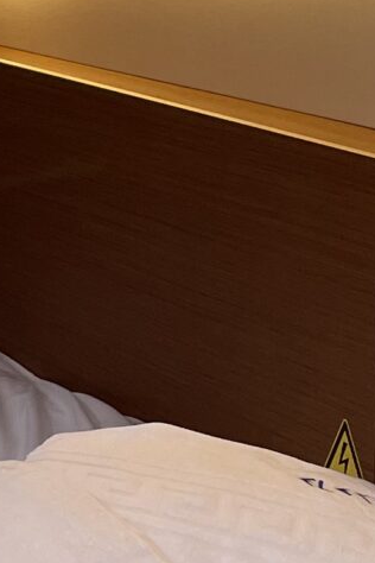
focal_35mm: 146
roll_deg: -0.4
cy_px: 70
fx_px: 2281
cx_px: 59
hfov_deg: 9.4
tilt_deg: -6.5
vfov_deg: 13.9
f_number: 1.6
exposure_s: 1/121
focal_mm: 4.2
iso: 80
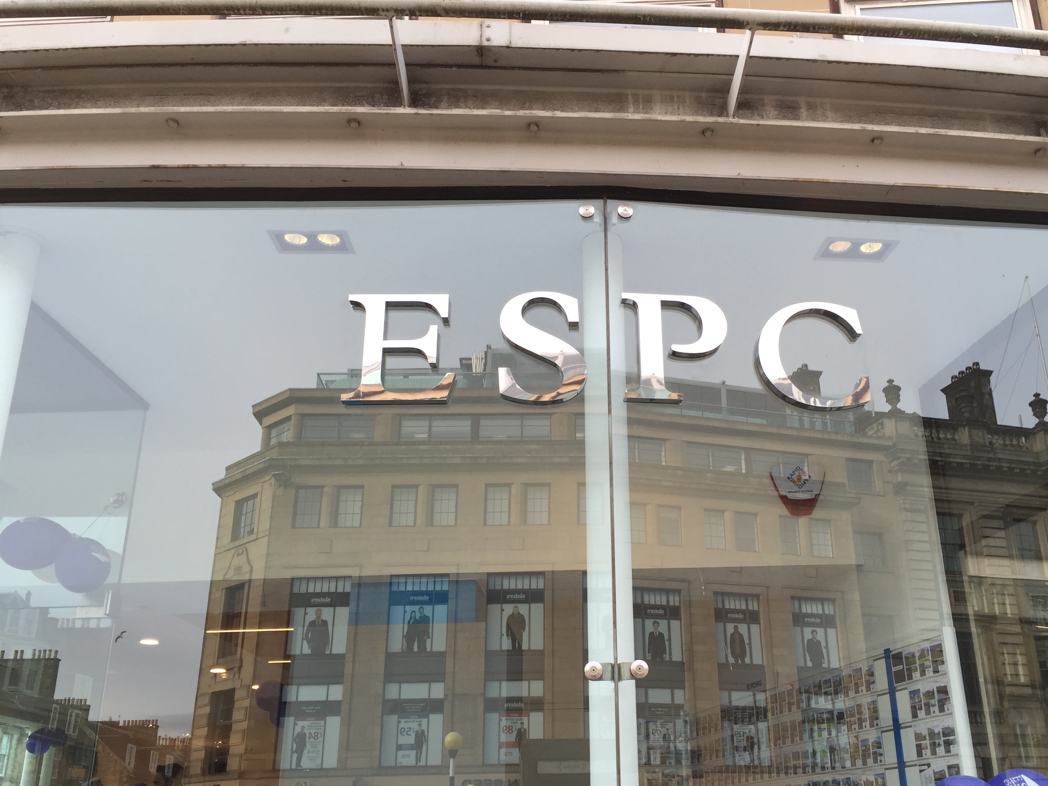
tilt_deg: +21.9
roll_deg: +0.6
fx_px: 1029
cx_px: 606
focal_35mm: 34
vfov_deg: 41.7
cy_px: 452
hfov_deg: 53.7
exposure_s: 1/192
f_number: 2.2
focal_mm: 4.15
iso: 32
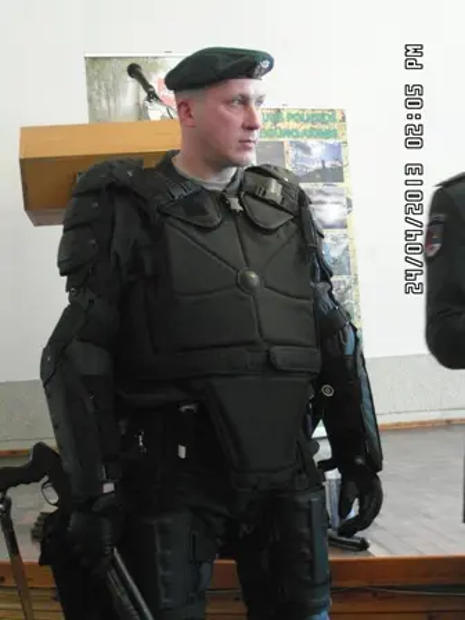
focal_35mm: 73
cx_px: 232
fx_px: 1307
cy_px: 310
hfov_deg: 20.2
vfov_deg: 26.7
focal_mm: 11.9
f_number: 4.2
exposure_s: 1/8
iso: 800
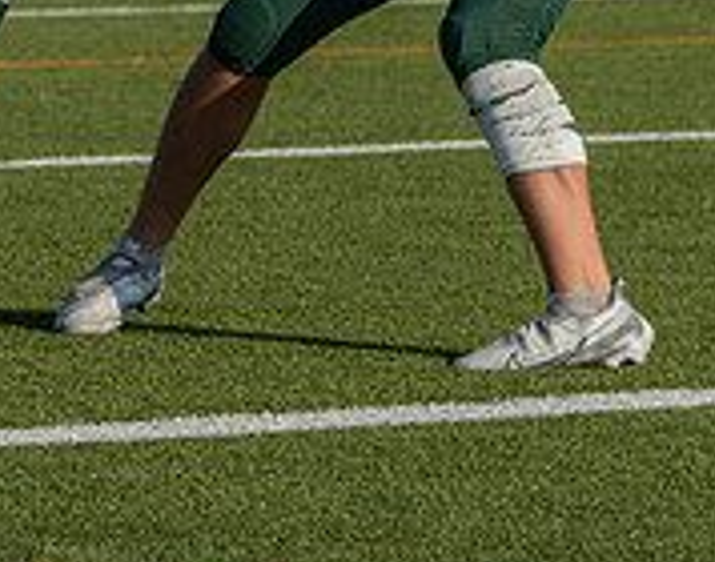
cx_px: -19
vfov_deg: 3.2
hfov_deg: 4.1
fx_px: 10070
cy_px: -208
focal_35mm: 479
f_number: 5.6
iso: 160
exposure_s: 1/1250
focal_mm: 125
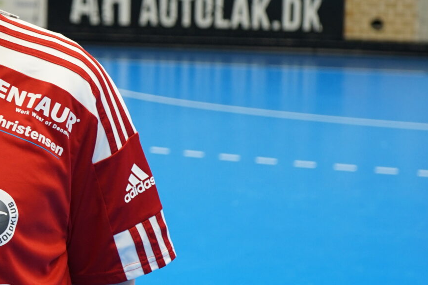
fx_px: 1676
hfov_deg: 14.2
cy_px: 95
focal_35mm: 141
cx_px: -53
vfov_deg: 9.7
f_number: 4.5
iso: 400
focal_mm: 48
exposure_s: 1/60
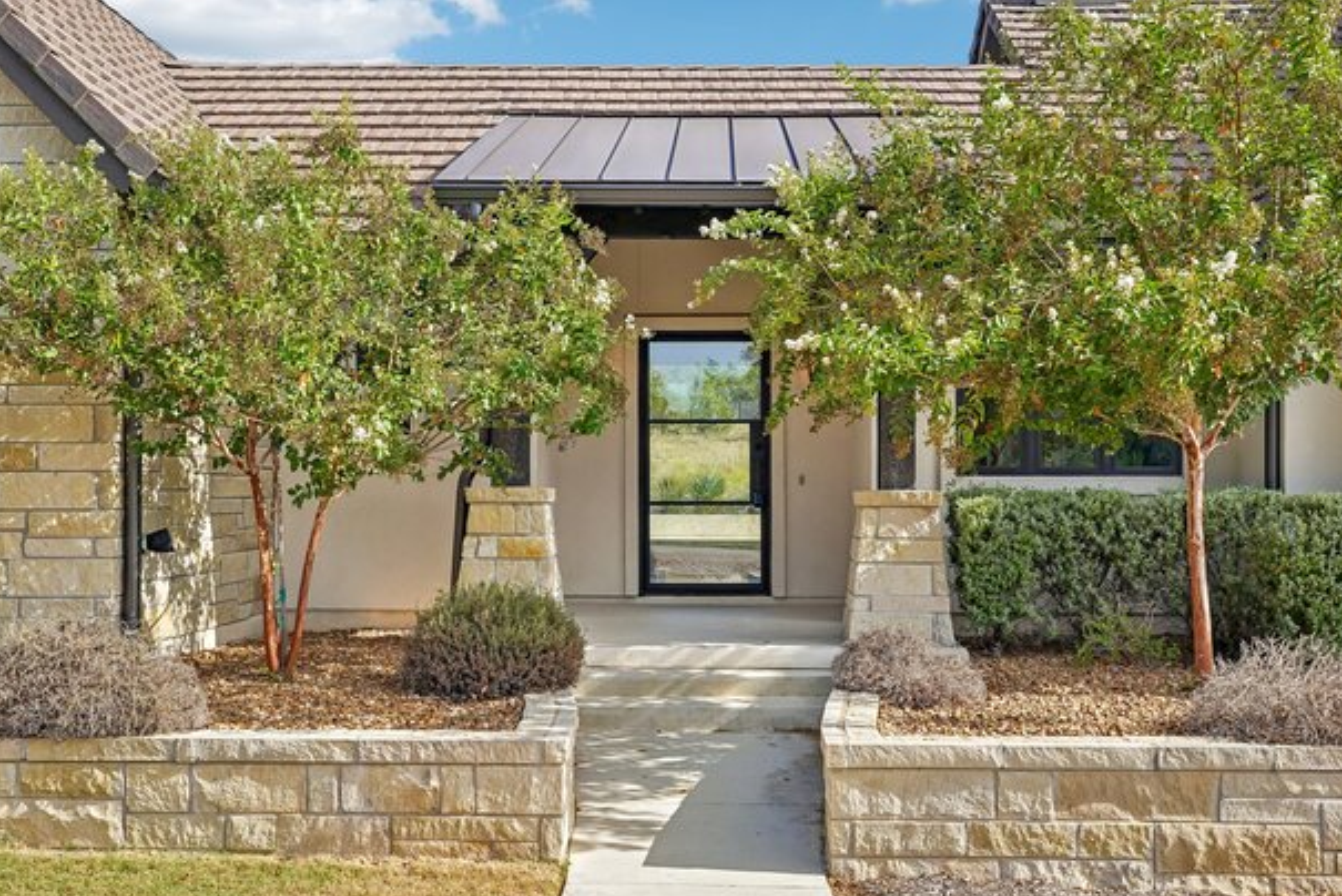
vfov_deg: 36.0
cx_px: 703
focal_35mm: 37
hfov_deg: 51.8
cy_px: 471
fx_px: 1380
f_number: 8
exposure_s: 1/125
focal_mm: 35
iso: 100
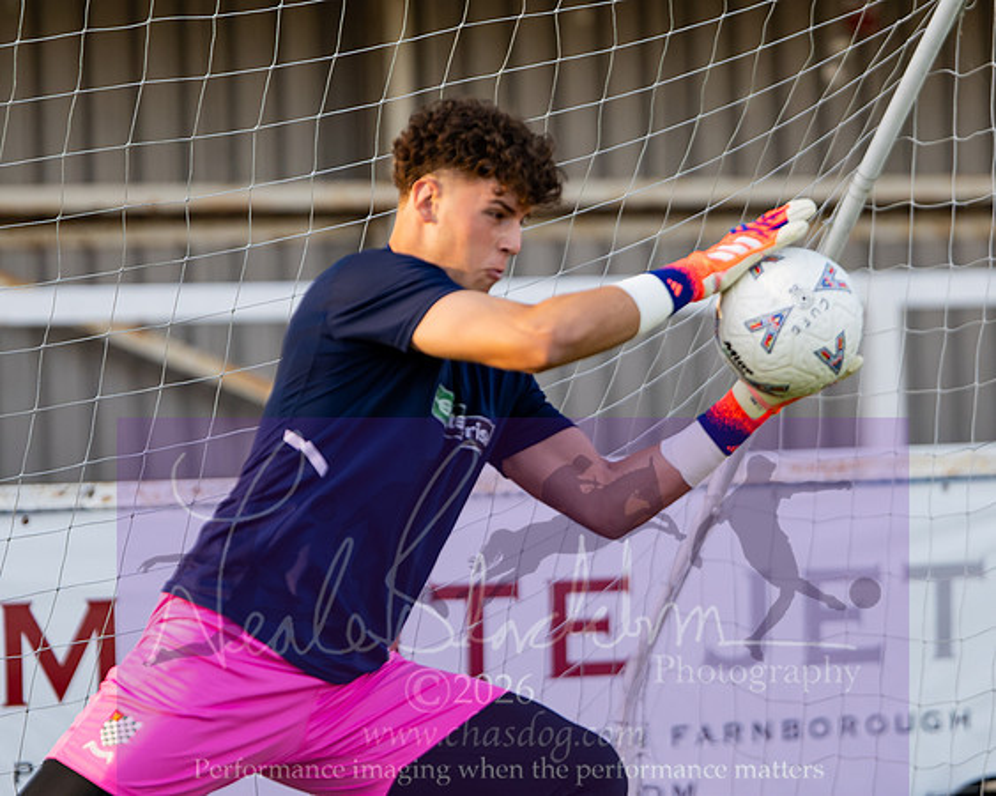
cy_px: 320
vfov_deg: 7.5
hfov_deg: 9.4
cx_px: 519
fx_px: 6050
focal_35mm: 205
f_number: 1.4
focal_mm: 85
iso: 1400
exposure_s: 1/10000
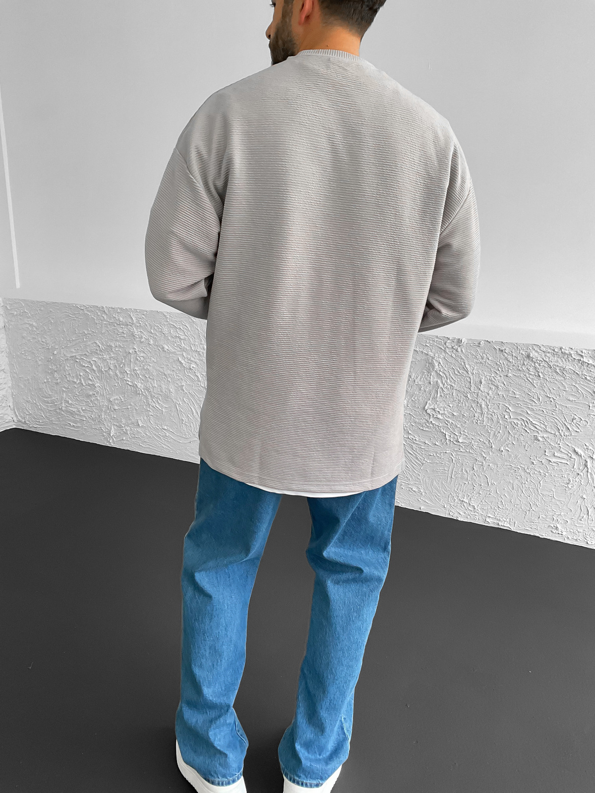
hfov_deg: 48.2
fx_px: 665
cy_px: 396
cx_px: 298
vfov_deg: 61.7
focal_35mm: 29
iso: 64
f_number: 1.8
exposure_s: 1/105
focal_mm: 3
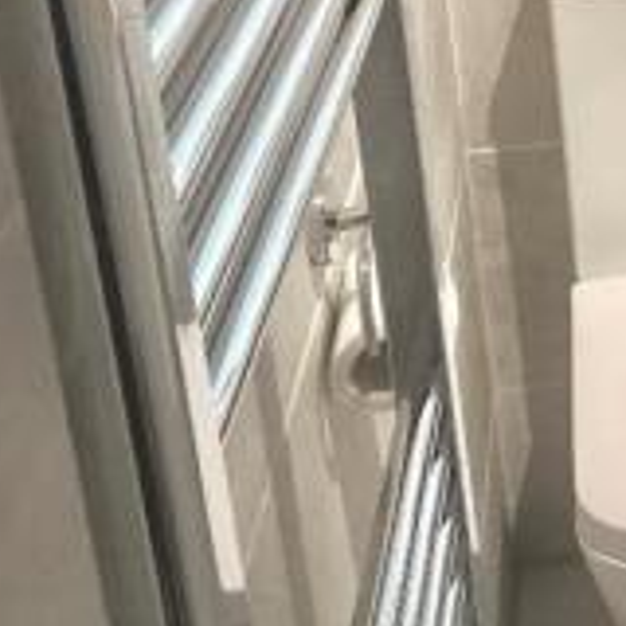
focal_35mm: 90
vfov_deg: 18.5
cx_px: 1015
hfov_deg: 16.9
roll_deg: +1.5
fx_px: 1841
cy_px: -72
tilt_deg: -18.1
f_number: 1.8
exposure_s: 1/25
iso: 40
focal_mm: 3.99
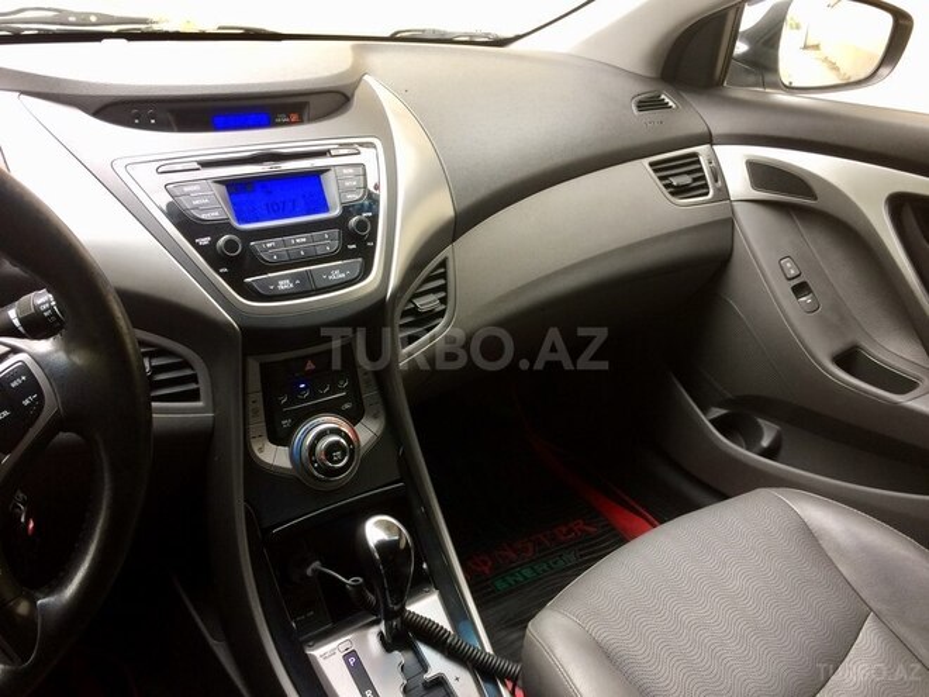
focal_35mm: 29
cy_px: 348
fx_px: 778
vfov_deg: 48.2
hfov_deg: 61.7
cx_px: 464
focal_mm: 4.15
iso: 40
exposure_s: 1/33
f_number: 2.2
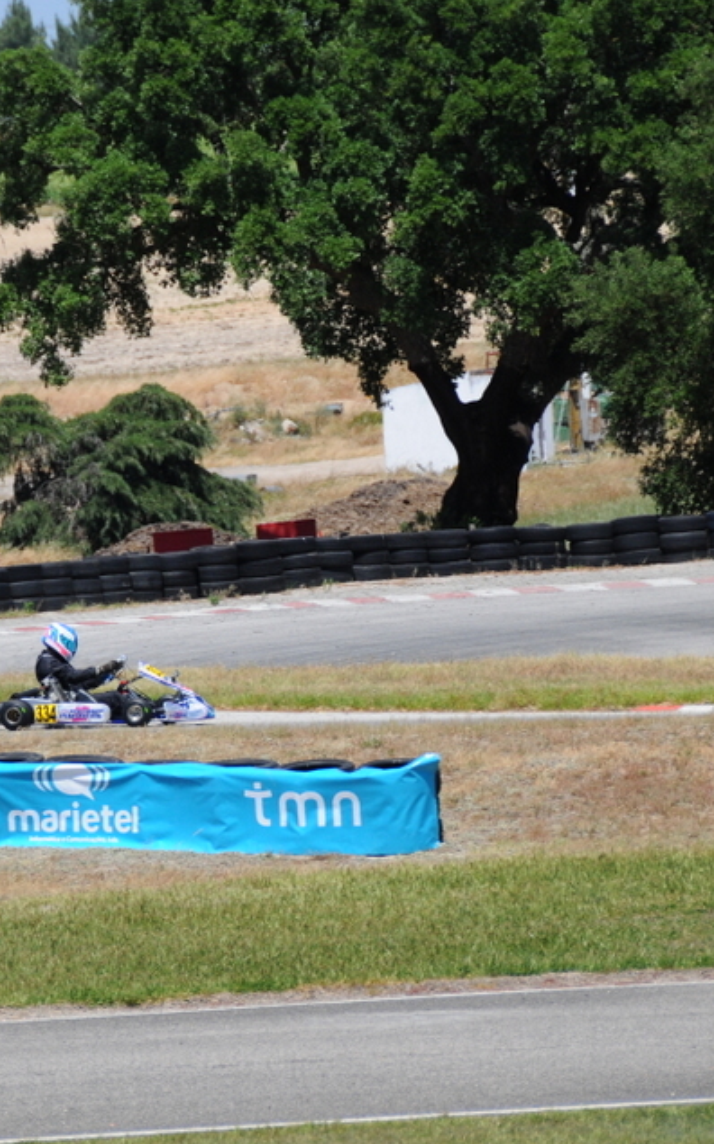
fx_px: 13051
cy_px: 579
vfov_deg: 5.0
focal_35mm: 419
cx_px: 229
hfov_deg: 3.1
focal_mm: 170
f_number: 5.6
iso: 400
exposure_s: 1/2000
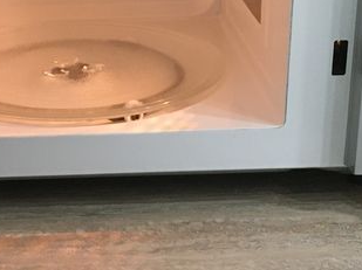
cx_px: 62
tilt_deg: -23.3
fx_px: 982
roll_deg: +0.7
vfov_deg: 15.7
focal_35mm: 94
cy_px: 137
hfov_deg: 20.6
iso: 250
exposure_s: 1/33
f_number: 2.2
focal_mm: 4.15
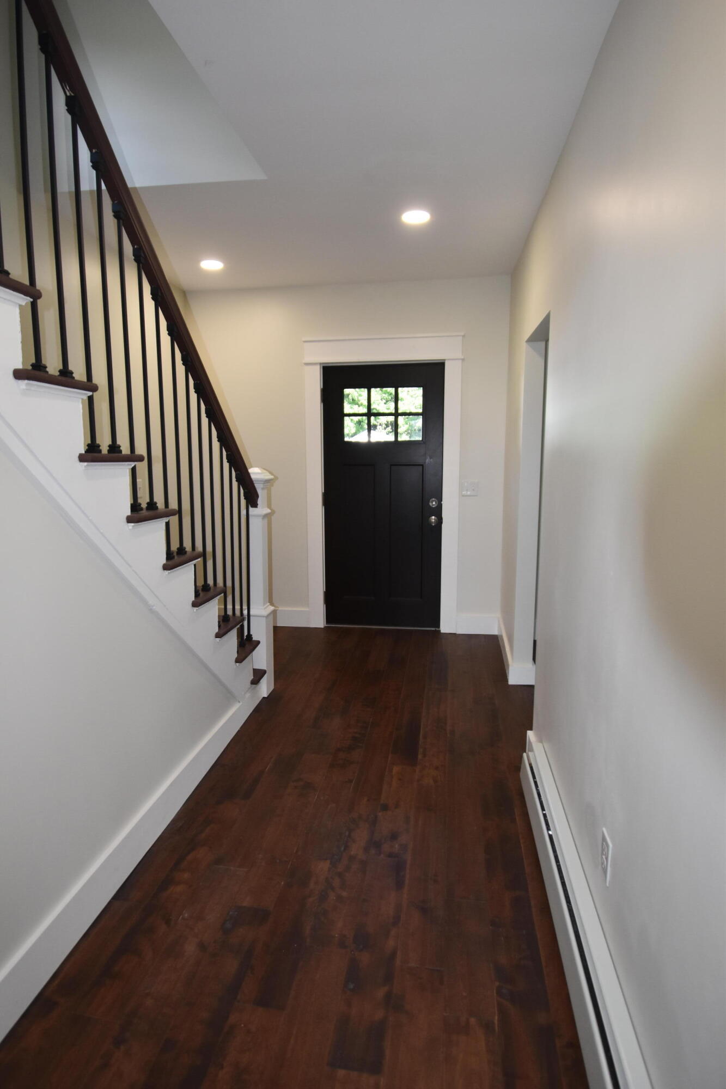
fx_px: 545
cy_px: 544
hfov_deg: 67.4
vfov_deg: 90.0
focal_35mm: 18
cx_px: 363
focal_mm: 12
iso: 800
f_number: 5.6
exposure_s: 1/125
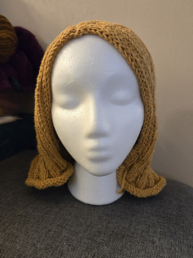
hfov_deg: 54.8
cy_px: 126
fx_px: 186
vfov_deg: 69.4
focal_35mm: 25
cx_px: 96
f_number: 1.8
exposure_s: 1/120
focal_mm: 5.4
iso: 800
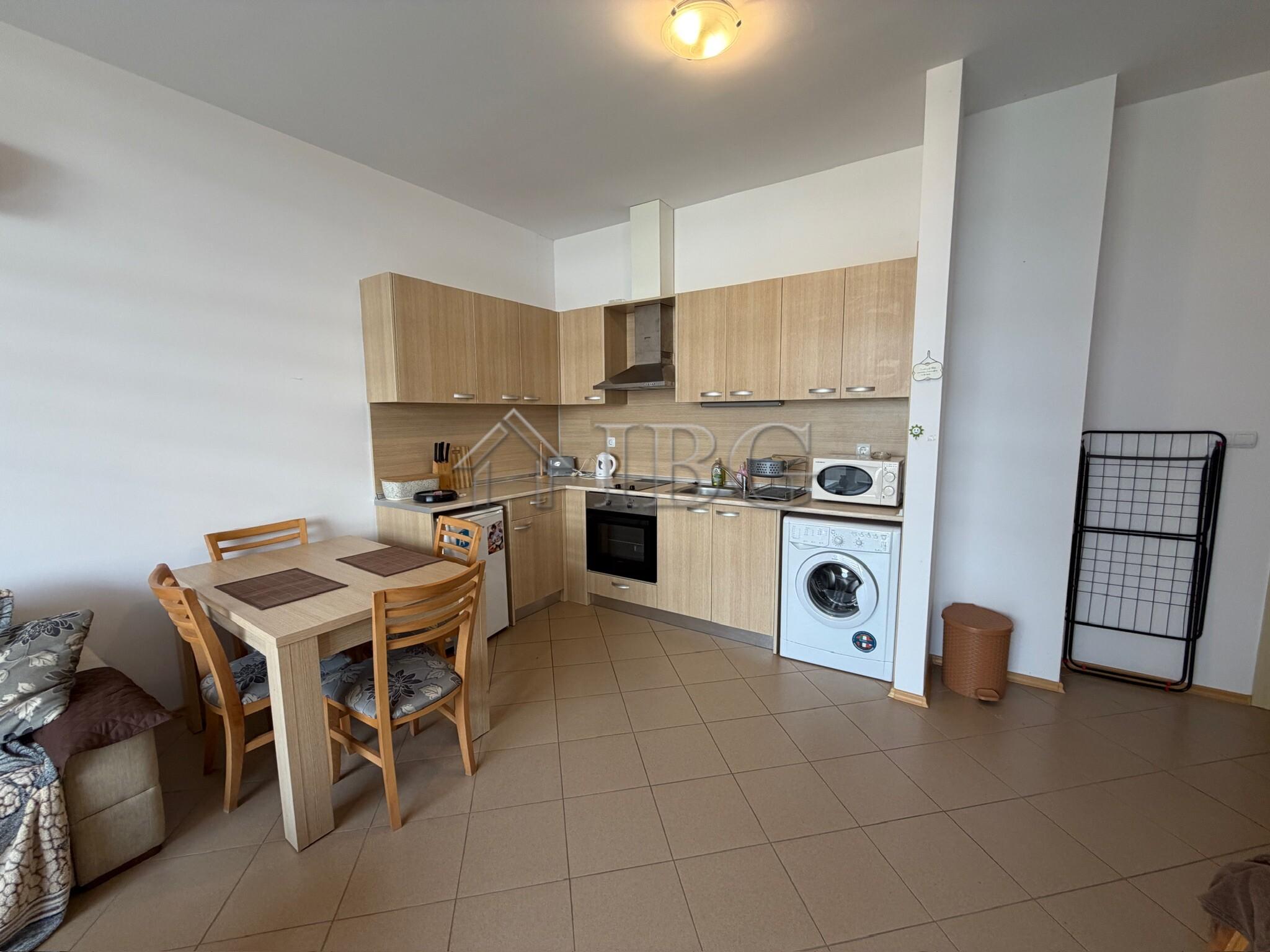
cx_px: 635
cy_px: 476
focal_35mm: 14
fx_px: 514
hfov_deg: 102.1
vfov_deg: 85.7
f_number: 2.2
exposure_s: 1/100
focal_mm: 2.22
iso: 125
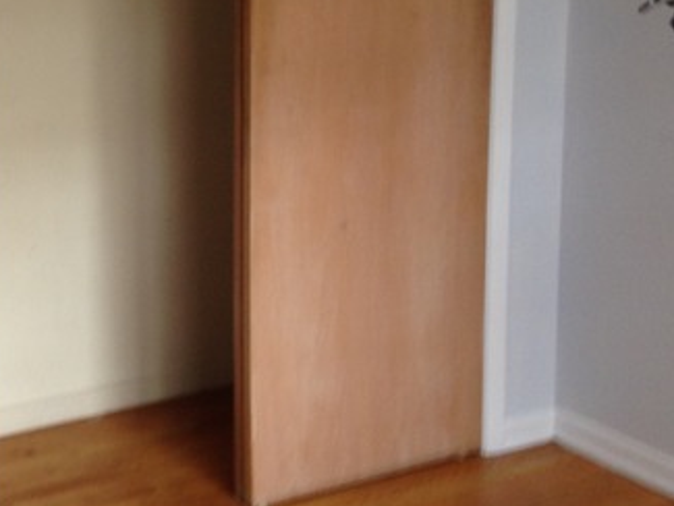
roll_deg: +0.1
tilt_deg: -8.7
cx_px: 48
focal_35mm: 65
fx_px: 1266
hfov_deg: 28.5
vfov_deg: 22.2
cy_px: 81
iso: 80
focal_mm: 4.12
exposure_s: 1/20
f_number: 2.4
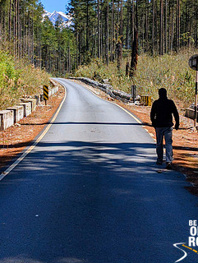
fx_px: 525
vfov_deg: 28.0
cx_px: 101
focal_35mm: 69
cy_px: 95
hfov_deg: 21.4
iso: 17
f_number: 1.68
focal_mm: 6.9
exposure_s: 1/1244
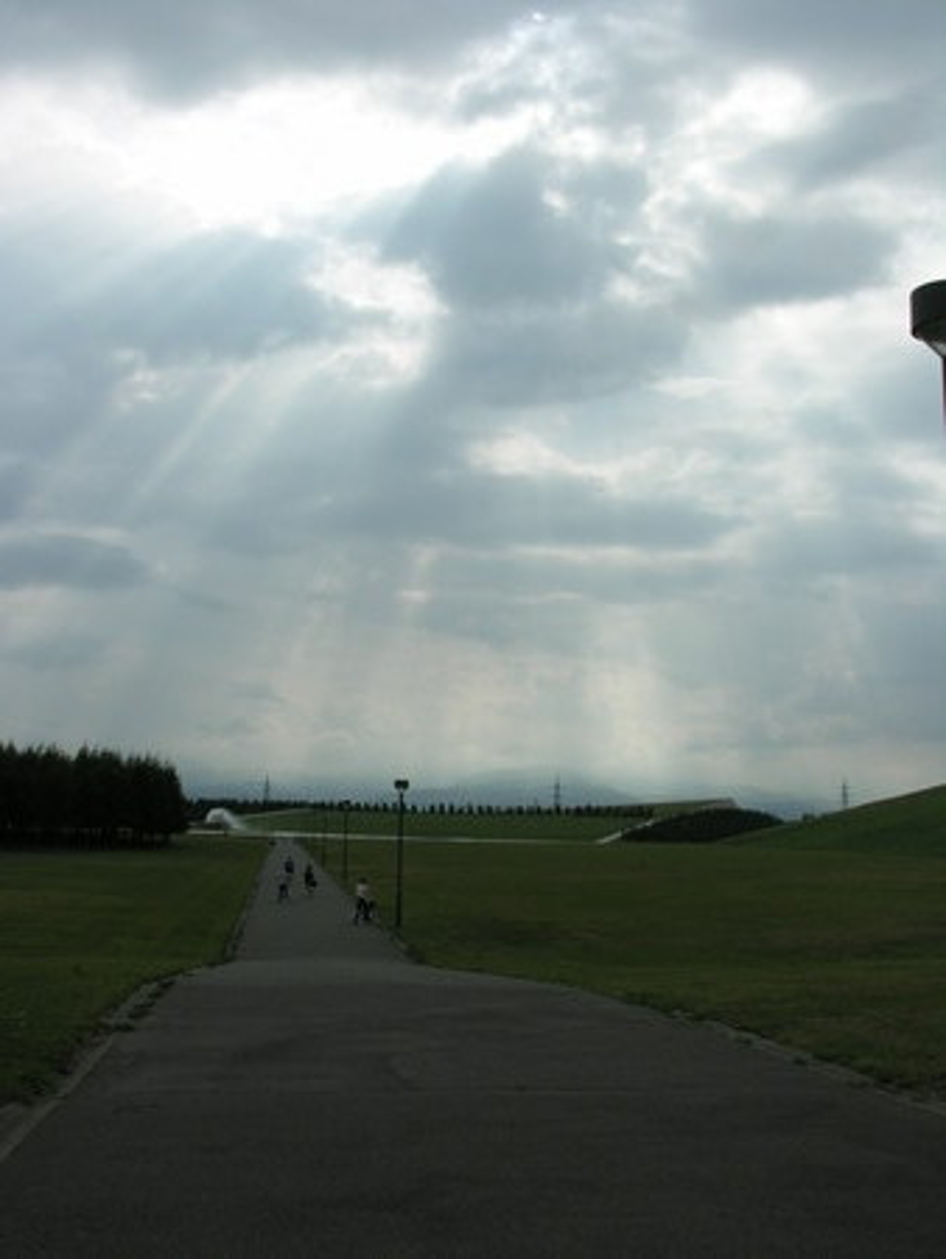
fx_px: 1274
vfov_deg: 52.6
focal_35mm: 35
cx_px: 473
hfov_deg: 40.7
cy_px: 630
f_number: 7.1
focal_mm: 8.9
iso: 50
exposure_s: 1/335
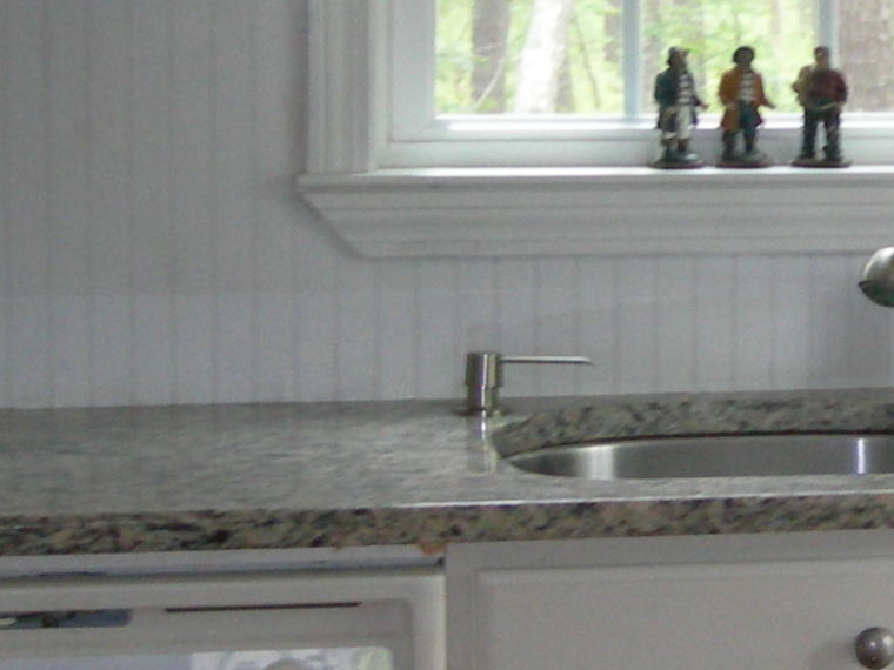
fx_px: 3874
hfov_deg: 12.9
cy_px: 240
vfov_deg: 9.9
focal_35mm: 150
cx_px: 954
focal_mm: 7.8
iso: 200
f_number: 2.8
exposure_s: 1/18.5
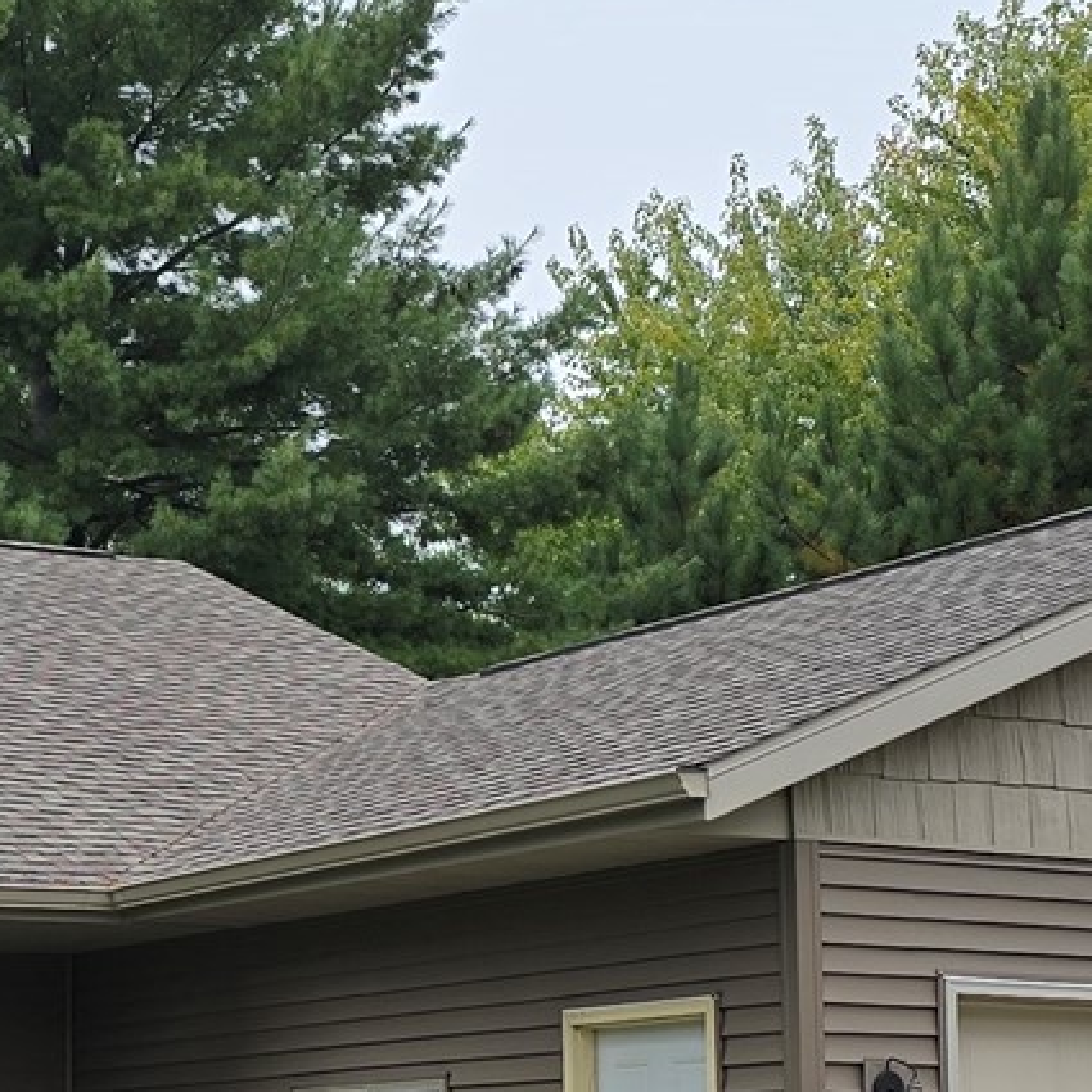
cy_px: 807
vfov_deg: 17.7
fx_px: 3498
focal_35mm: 98
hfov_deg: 17.5
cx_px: 113
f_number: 1.7
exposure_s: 1/296
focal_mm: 6.3
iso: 12
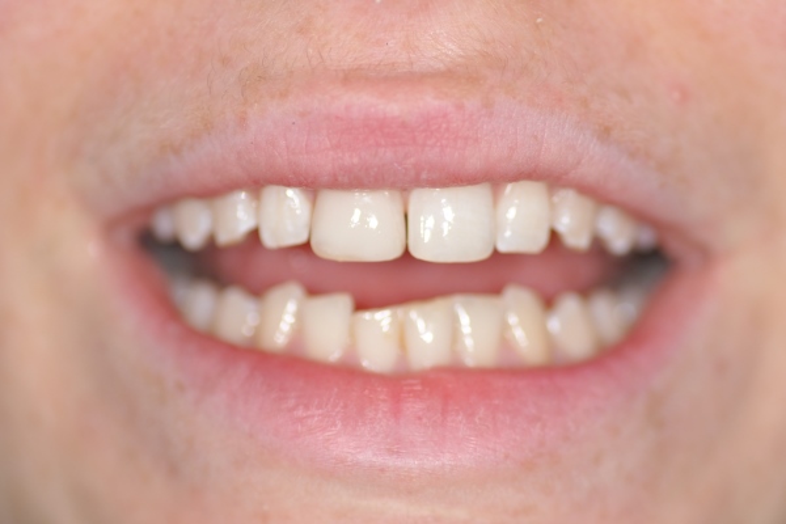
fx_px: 2947
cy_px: 262
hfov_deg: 15.2
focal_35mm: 135
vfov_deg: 10.2
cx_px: 393
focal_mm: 90
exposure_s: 1/60
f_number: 3.5
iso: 200
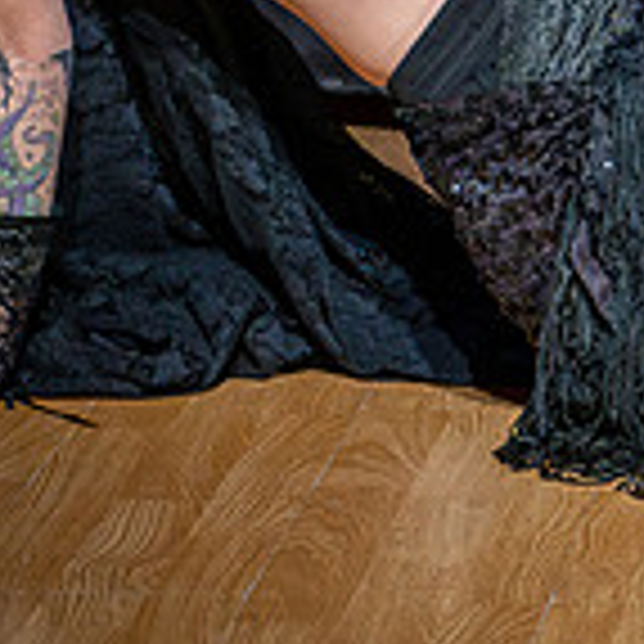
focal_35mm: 328
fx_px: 6904
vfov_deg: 5.3
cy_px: -292
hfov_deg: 5.3
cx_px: 1082
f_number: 4
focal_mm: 70
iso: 12800
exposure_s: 1/320
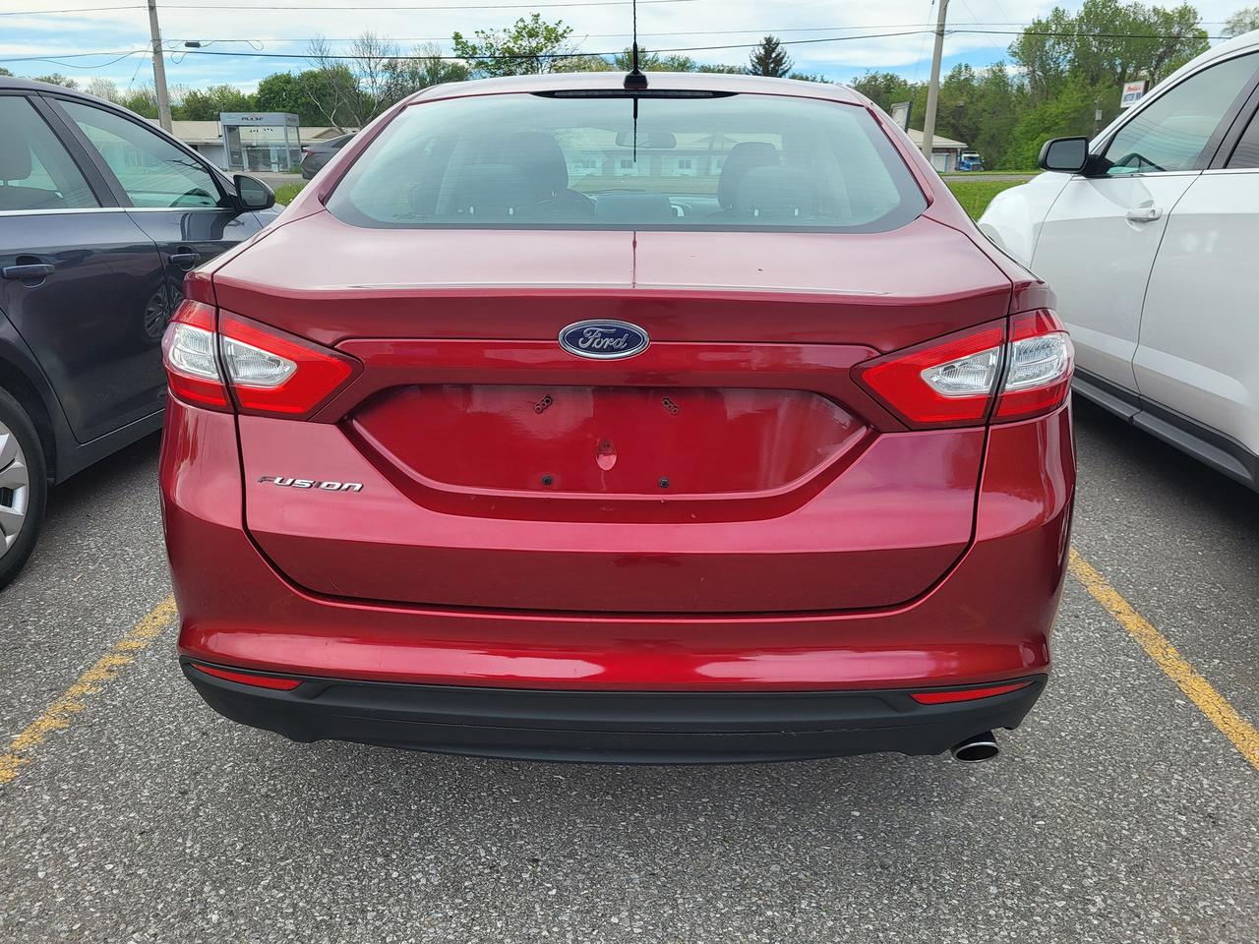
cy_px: 472
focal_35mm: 26
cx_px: 630
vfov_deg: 53.1
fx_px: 946
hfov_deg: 67.3
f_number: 1.8
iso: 40
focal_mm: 5.4
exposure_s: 1/866
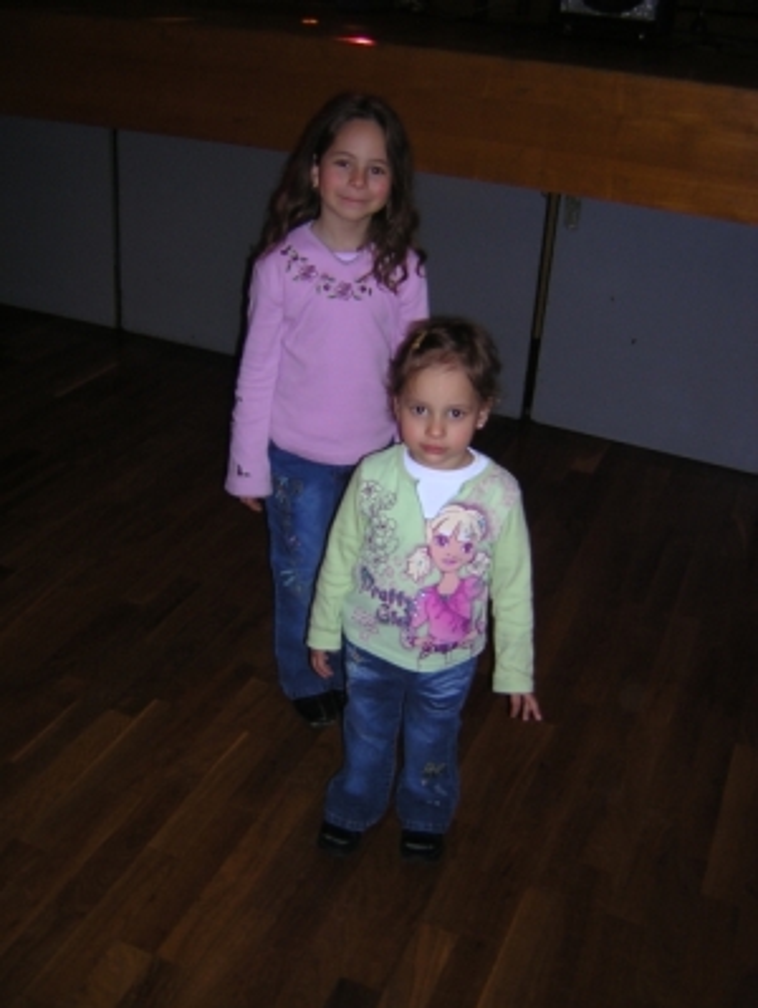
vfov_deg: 51.3
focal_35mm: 36
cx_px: 379
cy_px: 504
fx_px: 1049
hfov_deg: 39.7
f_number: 2.6
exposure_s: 1/60.1
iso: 116
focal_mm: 4.7
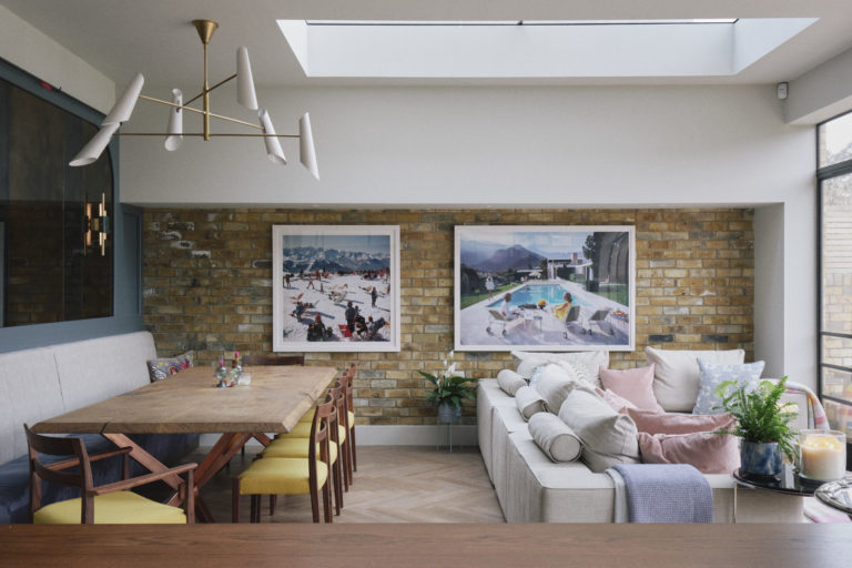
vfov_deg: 38.9
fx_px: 805
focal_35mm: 34
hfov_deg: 55.8
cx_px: 426
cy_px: 284
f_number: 11
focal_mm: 22.7
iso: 200
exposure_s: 1.3
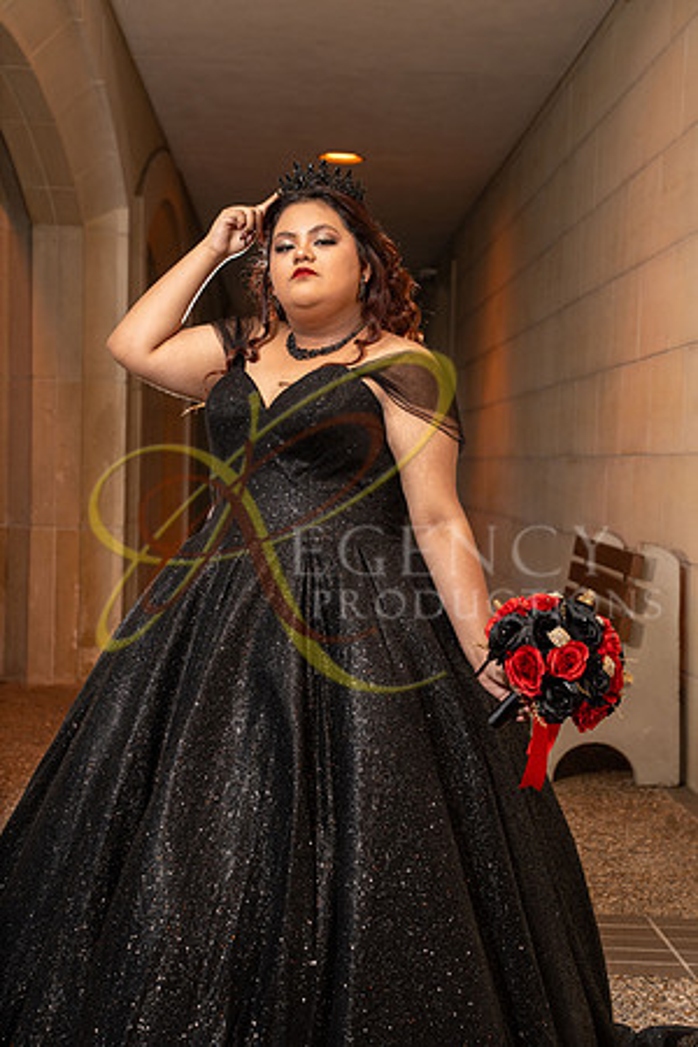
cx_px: 349
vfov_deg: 32.9
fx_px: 1774
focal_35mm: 61
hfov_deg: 22.3
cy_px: 524
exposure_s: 1/200
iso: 500
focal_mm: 61
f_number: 5.6
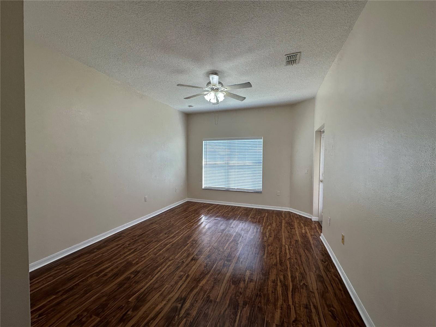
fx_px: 176
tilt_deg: -1.7
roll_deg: -0.1
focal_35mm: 14
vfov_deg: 85.7
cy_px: 164
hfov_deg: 102.1
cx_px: 218
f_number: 2.2
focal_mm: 2.22
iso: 50
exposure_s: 1/120
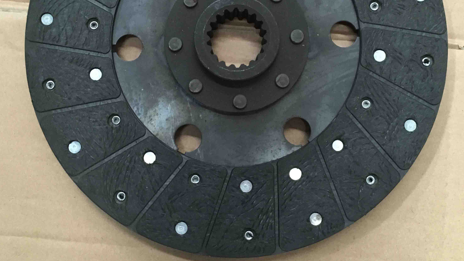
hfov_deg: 47.4
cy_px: 70
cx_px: 232
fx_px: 529
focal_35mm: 43
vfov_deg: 27.4
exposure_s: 1/17
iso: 200
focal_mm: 4.15
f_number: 2.2
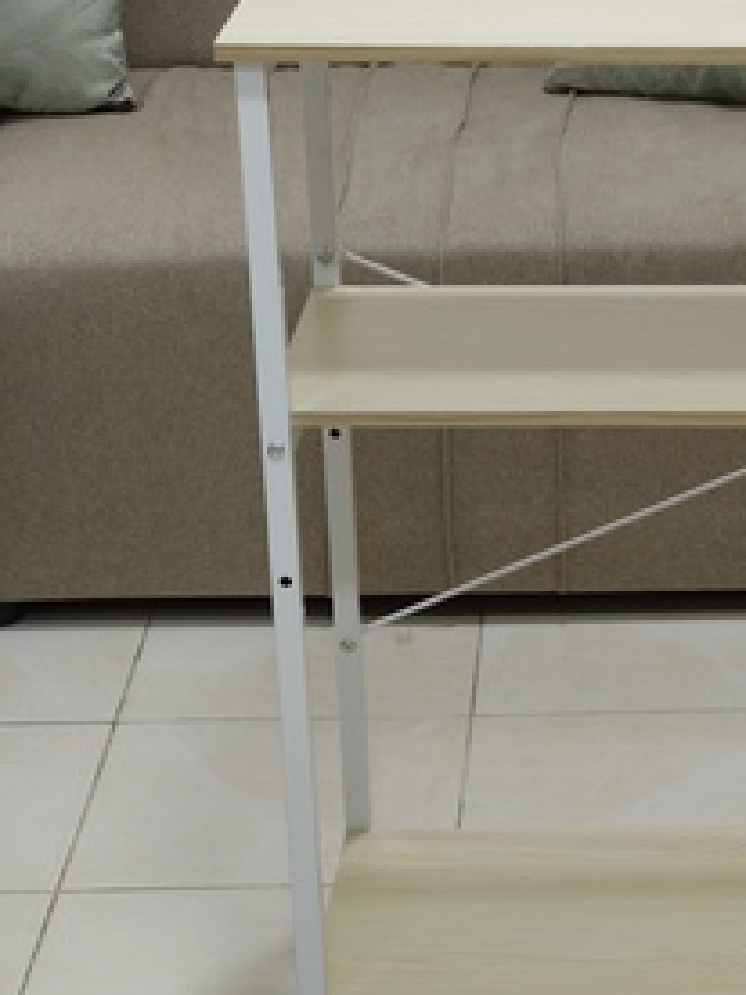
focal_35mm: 116
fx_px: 3333
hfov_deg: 12.6
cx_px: 809
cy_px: 499
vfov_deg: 17.0
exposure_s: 1/33.3
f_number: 2.55
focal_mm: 13.3
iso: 363
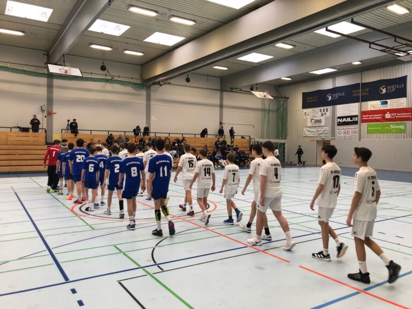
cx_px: 206
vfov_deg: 49.7
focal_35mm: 28
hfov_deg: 63.4
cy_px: 154
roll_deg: +0.3
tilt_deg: -0.8
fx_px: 333
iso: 25
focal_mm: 3.99
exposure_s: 1/33
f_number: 1.8
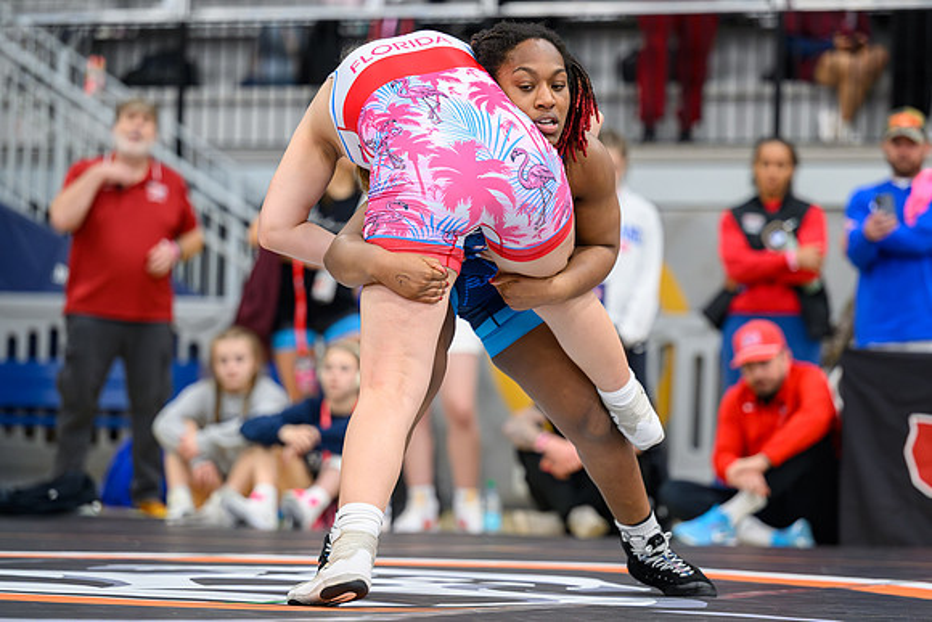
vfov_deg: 9.1
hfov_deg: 13.6
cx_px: 519
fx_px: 3911
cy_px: 345
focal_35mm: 151
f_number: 2.8
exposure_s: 1/800
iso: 3200
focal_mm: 125
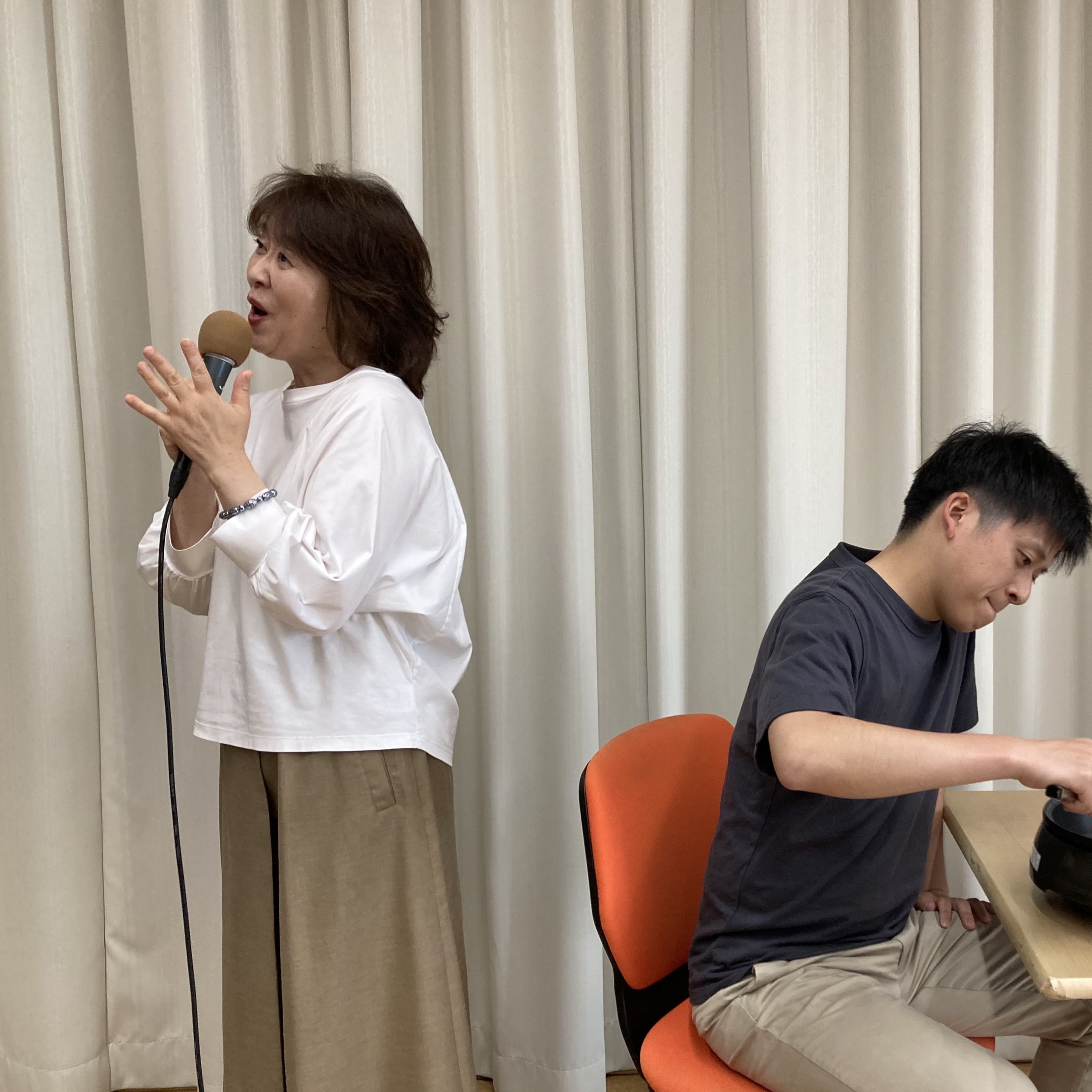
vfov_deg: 48.5
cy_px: 549
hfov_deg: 47.8
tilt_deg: -4.2
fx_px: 1213
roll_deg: +1.9
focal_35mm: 34
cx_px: 715
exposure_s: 1/60
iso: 100
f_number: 1.8
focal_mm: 3.99
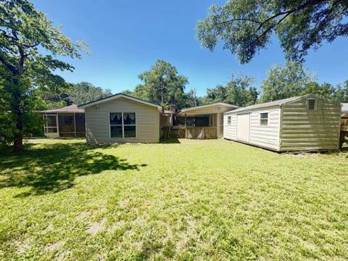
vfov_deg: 85.7
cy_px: 130
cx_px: 174
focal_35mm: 14
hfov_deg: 102.1
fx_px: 141
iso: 50
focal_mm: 2.22
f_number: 2.2
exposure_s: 1/99
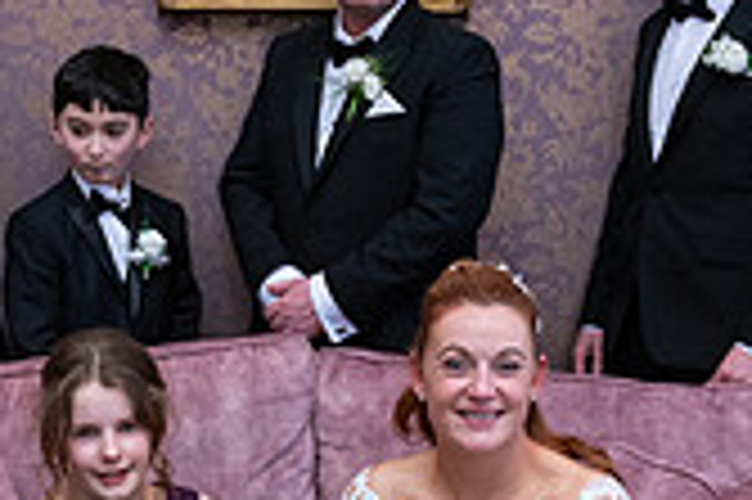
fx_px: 1878
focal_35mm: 90
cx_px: 344
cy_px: 529
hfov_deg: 22.6
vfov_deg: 14.8
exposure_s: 1/160
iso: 800
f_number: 3.5
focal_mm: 24
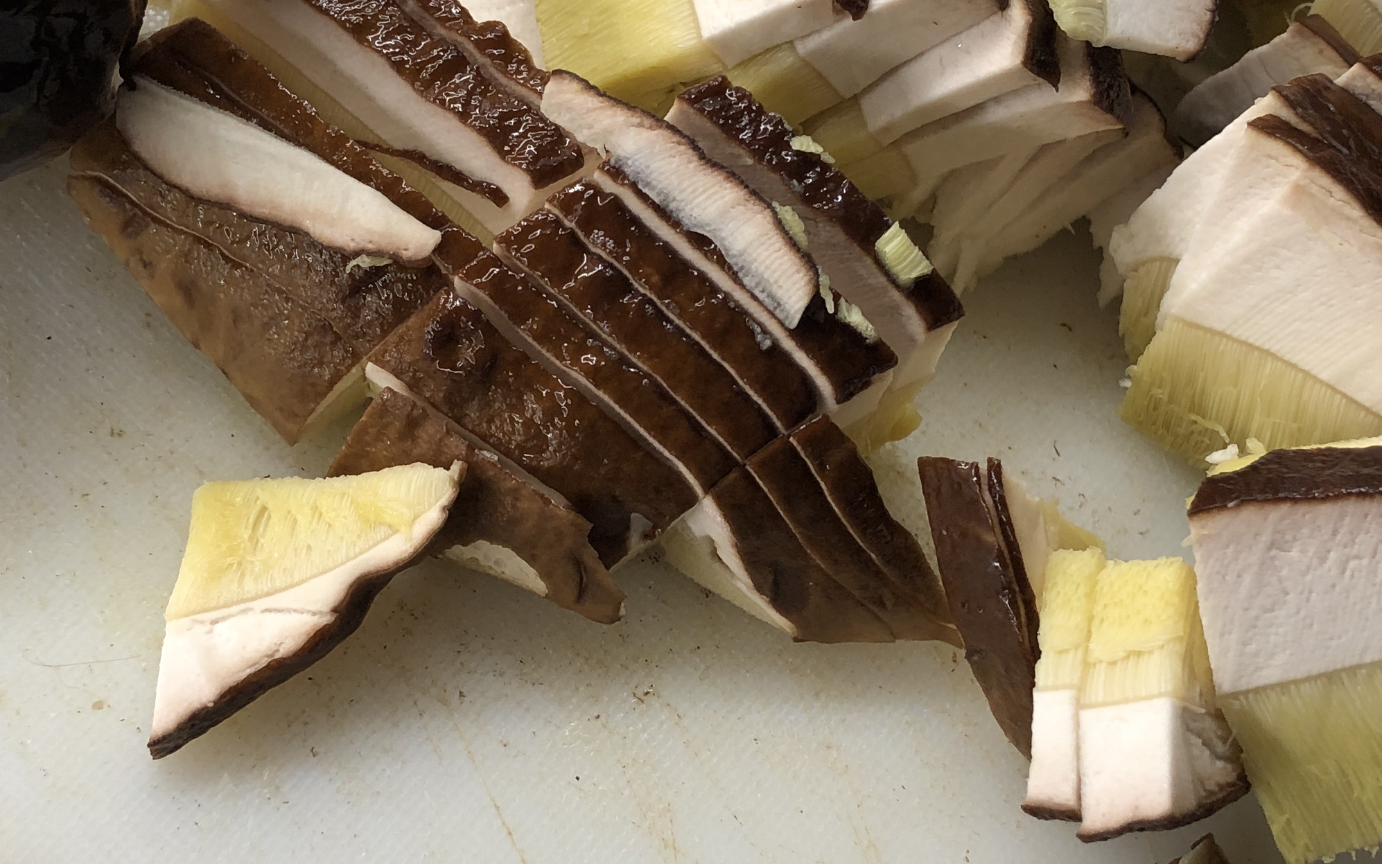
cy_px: 356
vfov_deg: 21.6
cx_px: 661
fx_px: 2260
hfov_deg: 34.0
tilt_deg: -67.0
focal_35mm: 60
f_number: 1.8
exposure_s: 1/50
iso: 25
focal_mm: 3.99
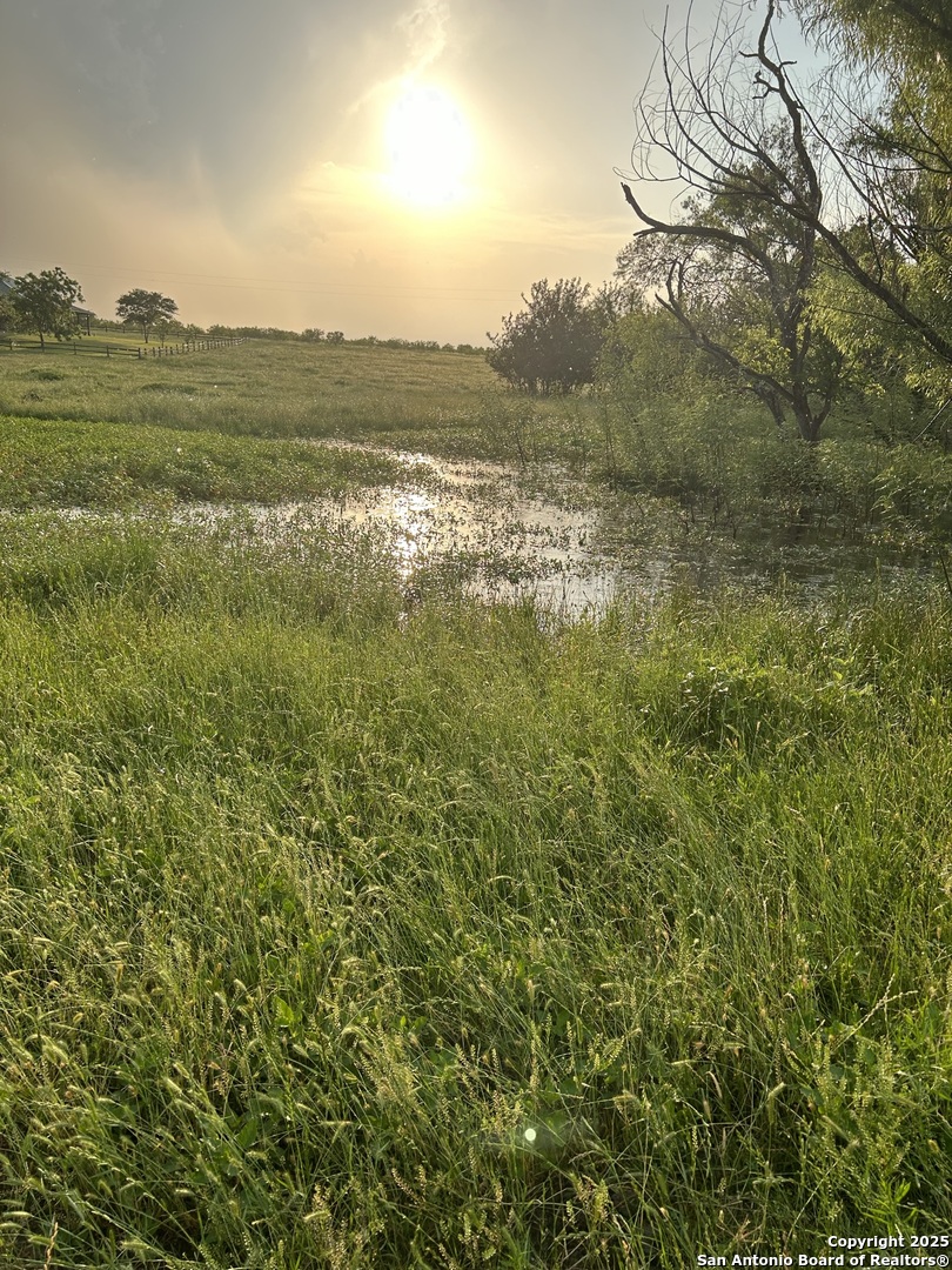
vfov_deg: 67.3
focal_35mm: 26
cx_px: 476
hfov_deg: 53.1
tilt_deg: -15.8
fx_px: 953
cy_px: 635
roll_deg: -3.0
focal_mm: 5.7
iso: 50
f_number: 1.5
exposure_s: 1/2123
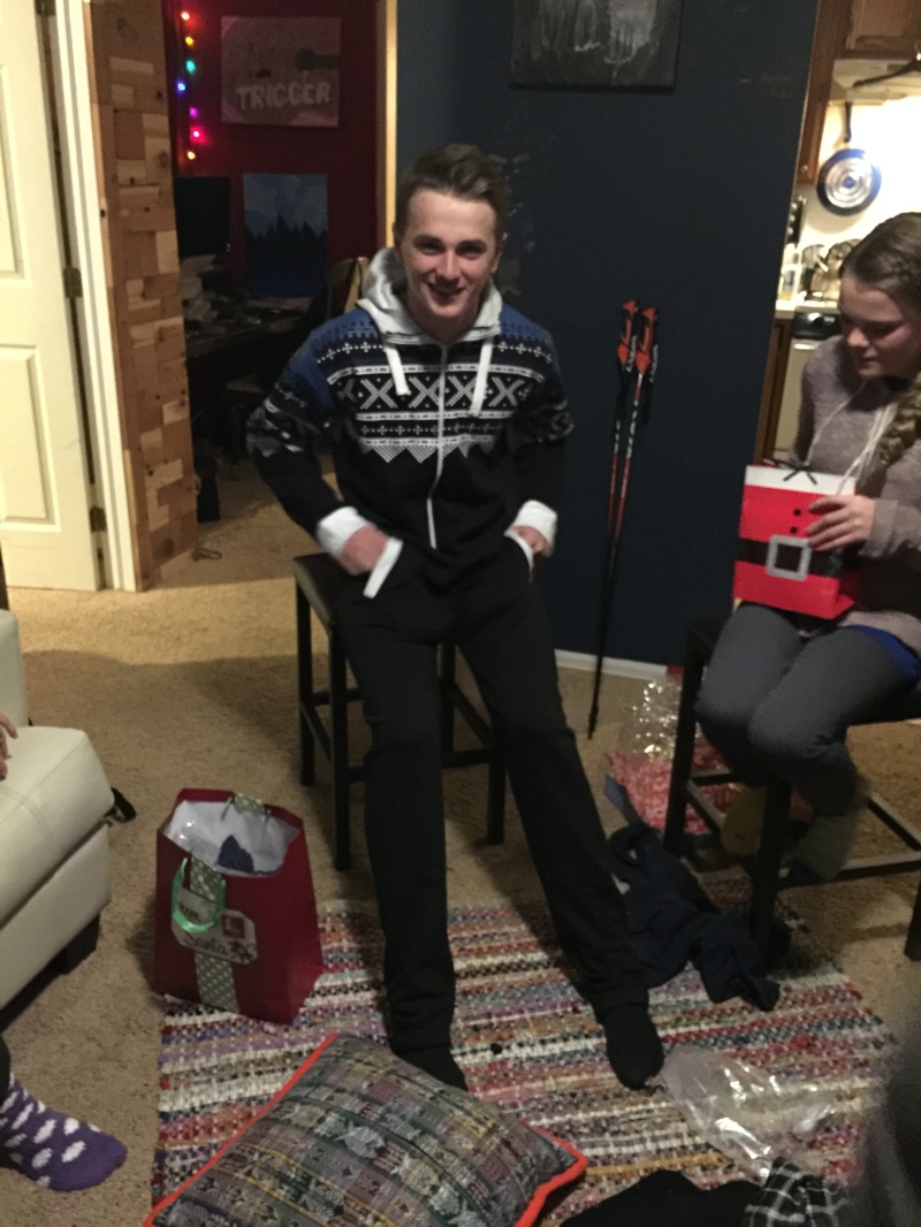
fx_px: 1028
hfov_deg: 48.2
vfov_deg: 61.6
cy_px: 614
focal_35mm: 29
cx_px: 460
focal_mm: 4.15
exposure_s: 1/4
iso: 250
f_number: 2.2
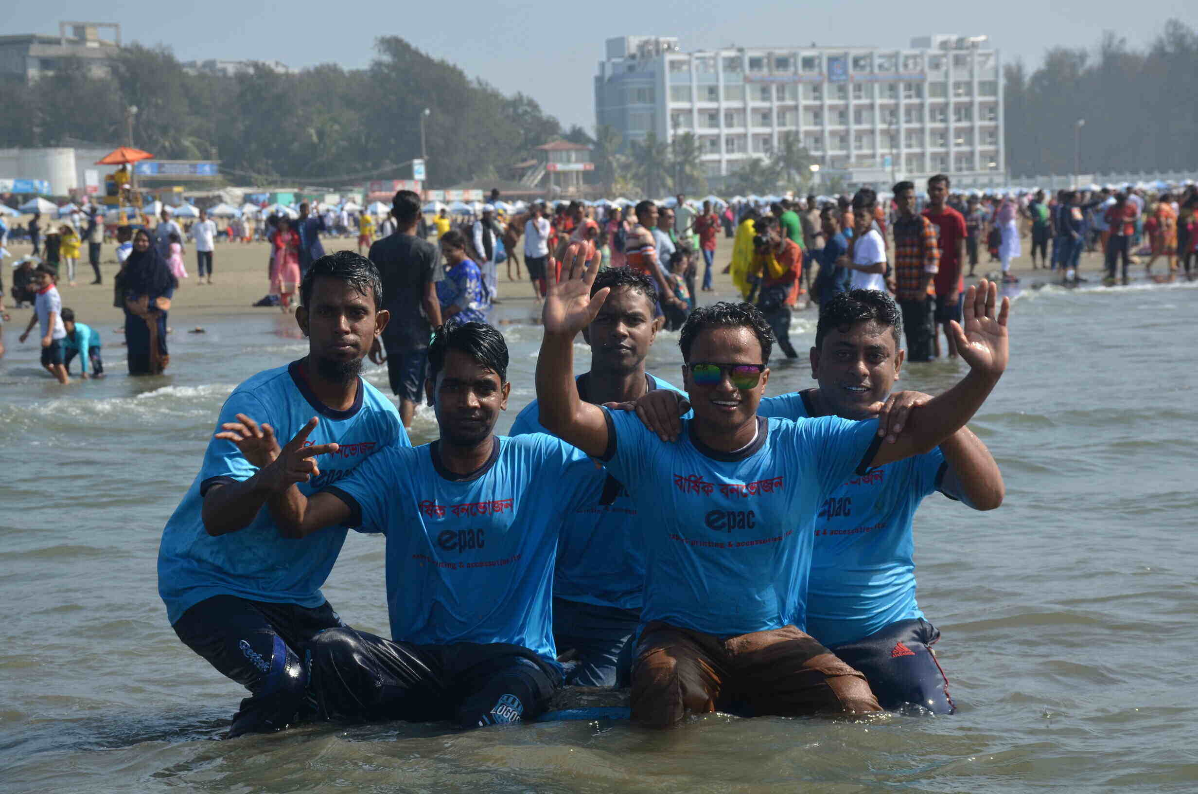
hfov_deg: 26.0
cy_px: 397
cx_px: 599
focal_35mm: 78
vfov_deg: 17.4
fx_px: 2590
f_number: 8
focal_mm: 52
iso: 110
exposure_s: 1/250
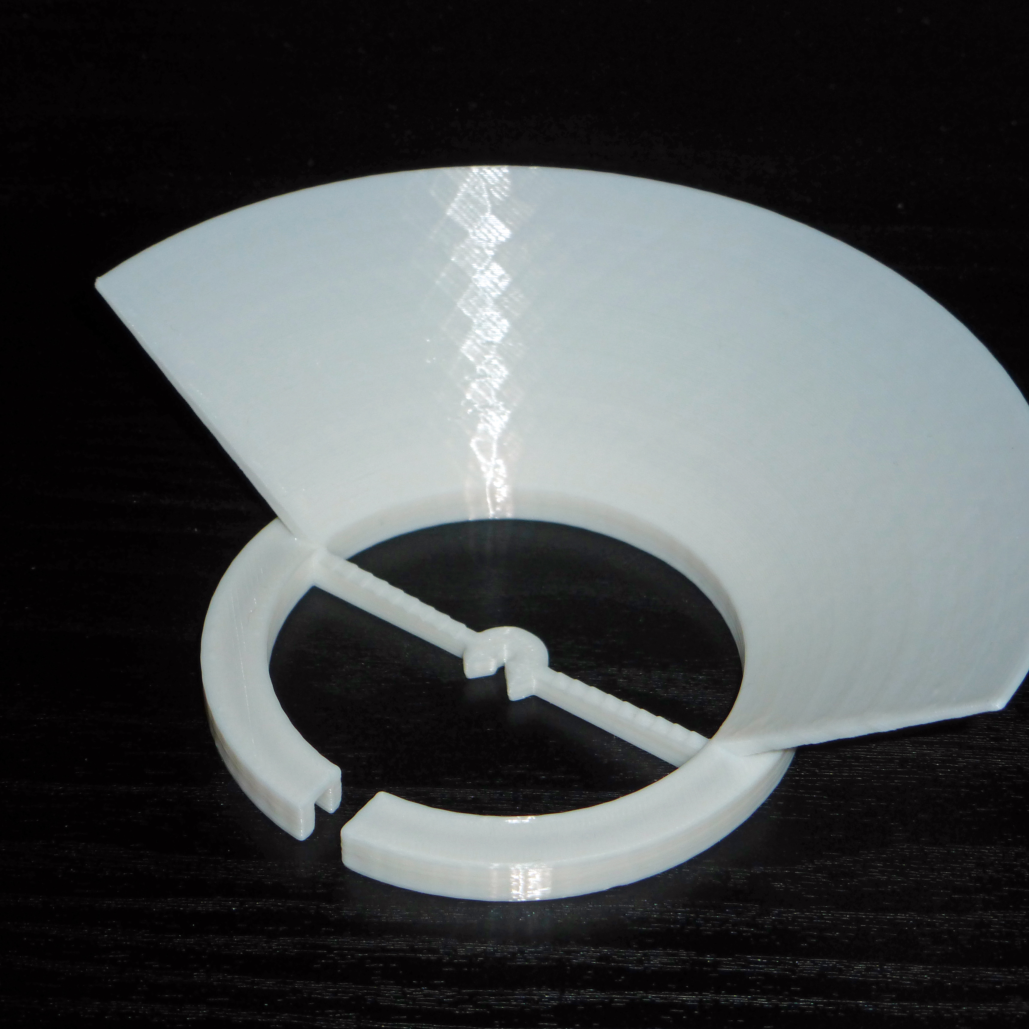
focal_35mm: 82
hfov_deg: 21.1
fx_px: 2758
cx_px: 516
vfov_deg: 21.1
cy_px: 513
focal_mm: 11.7
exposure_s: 1/60
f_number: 4.9
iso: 100
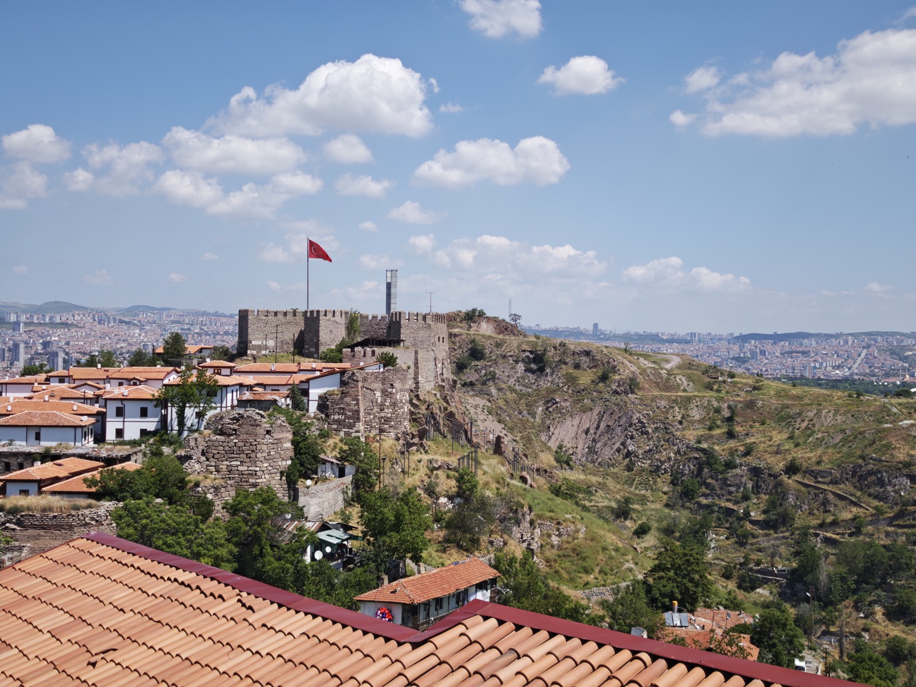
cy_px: 344
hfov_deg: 40.4
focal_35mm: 47
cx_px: 458
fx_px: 1244
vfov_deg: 30.9
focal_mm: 6.68
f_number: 1.44
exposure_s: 1/2605
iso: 50
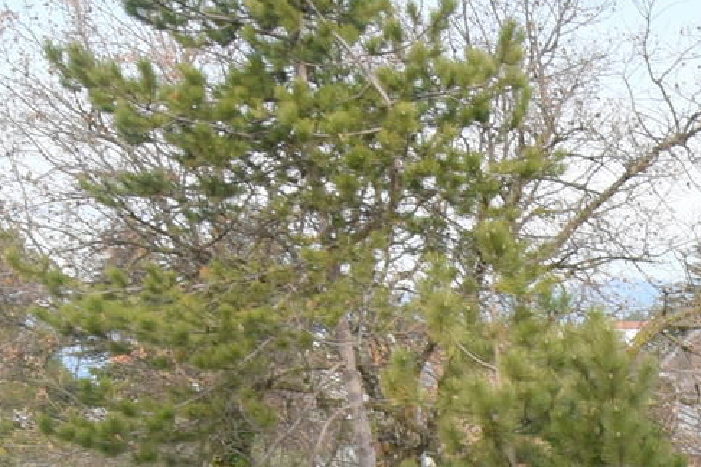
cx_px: 878
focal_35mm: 74
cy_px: 801
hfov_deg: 24.3
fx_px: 1441
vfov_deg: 16.0
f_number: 8
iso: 280
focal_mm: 10
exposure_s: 1/250
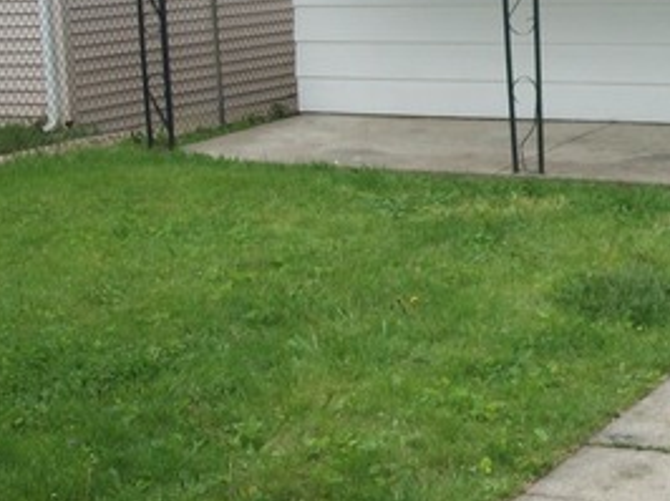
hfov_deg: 25.0
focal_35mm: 77
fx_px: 1489
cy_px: 83
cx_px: 511
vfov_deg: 18.9
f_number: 2.9
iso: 80
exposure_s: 1/640
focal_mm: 5.7
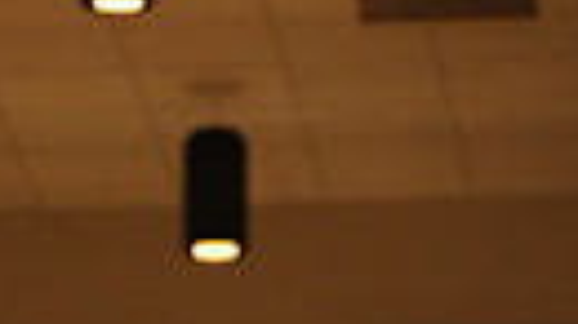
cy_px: 1207
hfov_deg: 4.4
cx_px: 58
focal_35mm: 490
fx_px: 7507
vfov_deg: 2.4
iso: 1250
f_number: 5.6
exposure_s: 1/60
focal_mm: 105
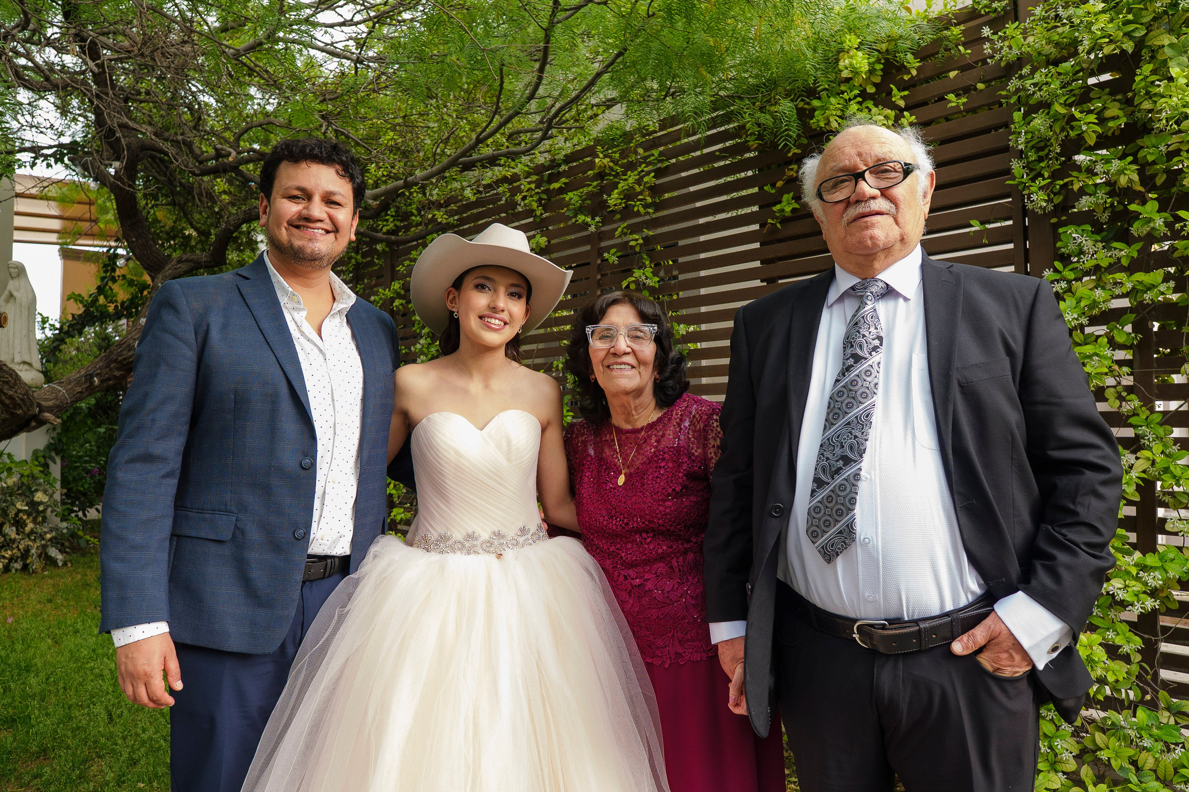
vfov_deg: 53.1
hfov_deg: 73.8
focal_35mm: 24
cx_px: 594
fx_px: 793
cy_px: 396
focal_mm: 16
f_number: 4
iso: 800
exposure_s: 1/160
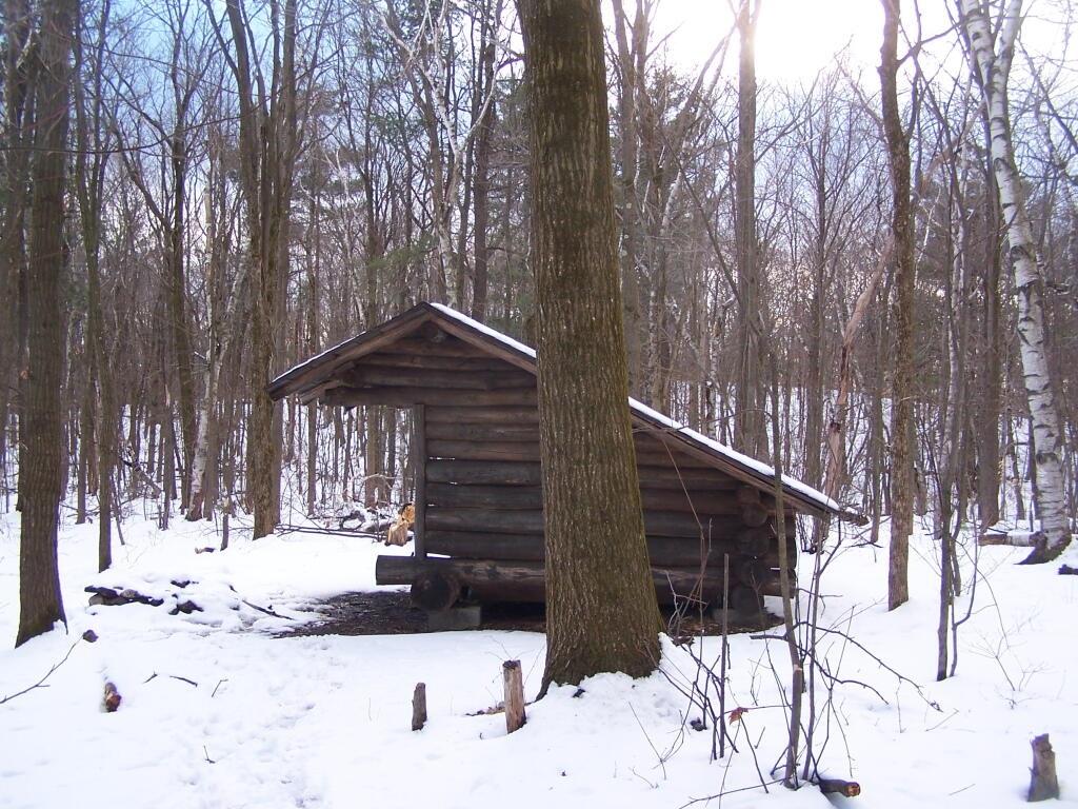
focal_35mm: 38
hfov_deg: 49.0
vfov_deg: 37.7
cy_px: 404
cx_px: 539
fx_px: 1183
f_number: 2.8
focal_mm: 6.3
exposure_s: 1/160
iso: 80
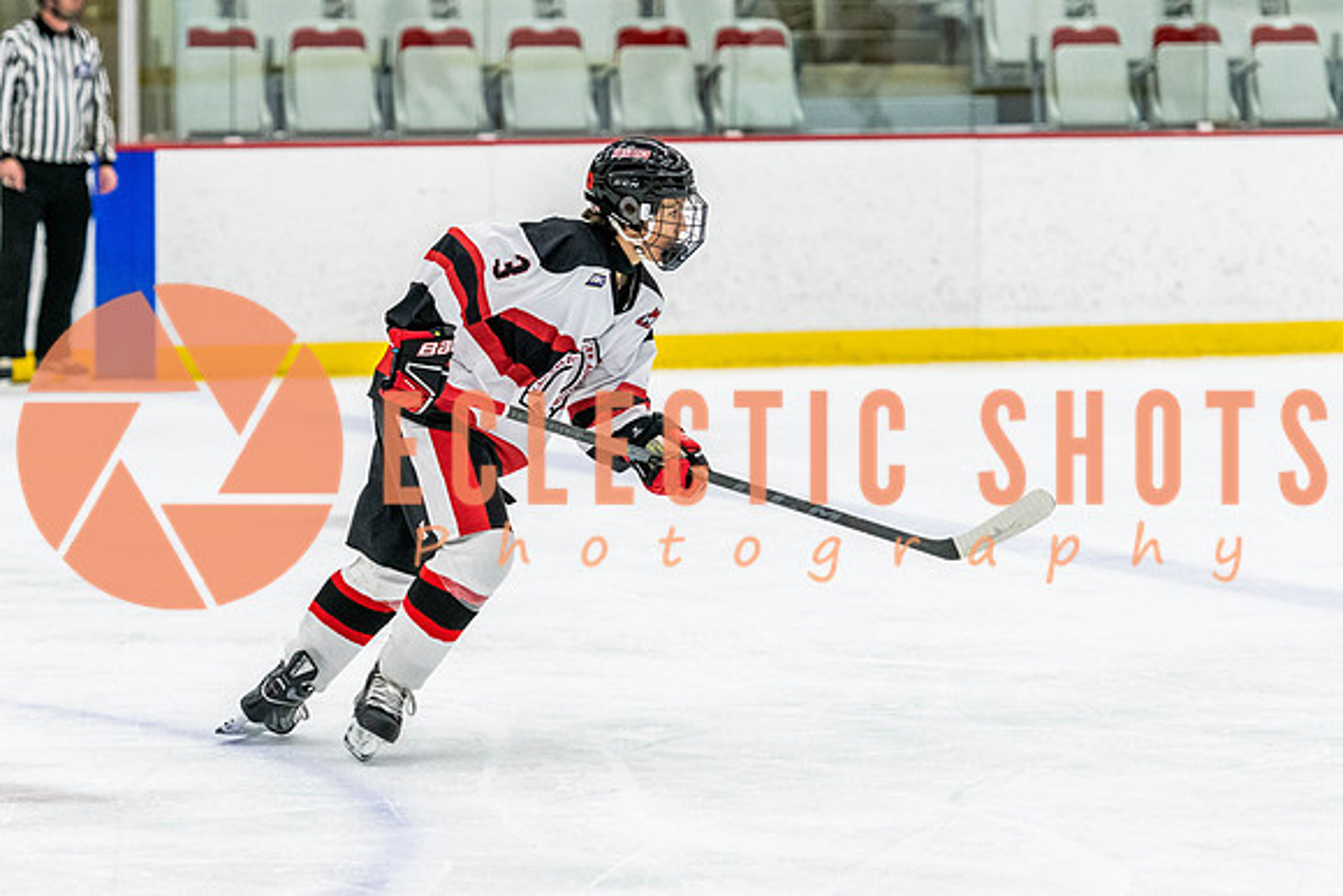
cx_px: 450
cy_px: 448
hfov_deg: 11.2
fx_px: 6866
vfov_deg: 7.5
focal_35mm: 184
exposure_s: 1/640
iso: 2200
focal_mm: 122
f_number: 2.8
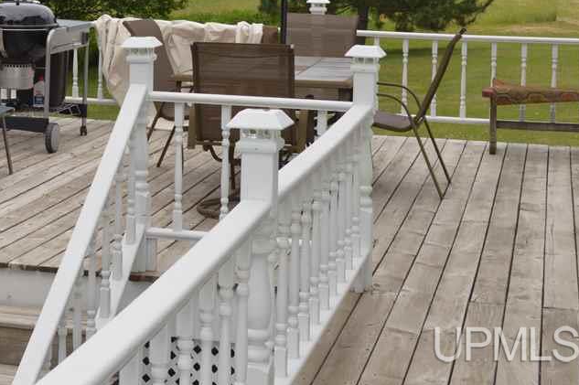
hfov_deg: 22.8
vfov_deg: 15.2
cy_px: 0
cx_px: 102
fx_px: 1414
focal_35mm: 88
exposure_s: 1/200
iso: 100
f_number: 7.1
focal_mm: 29
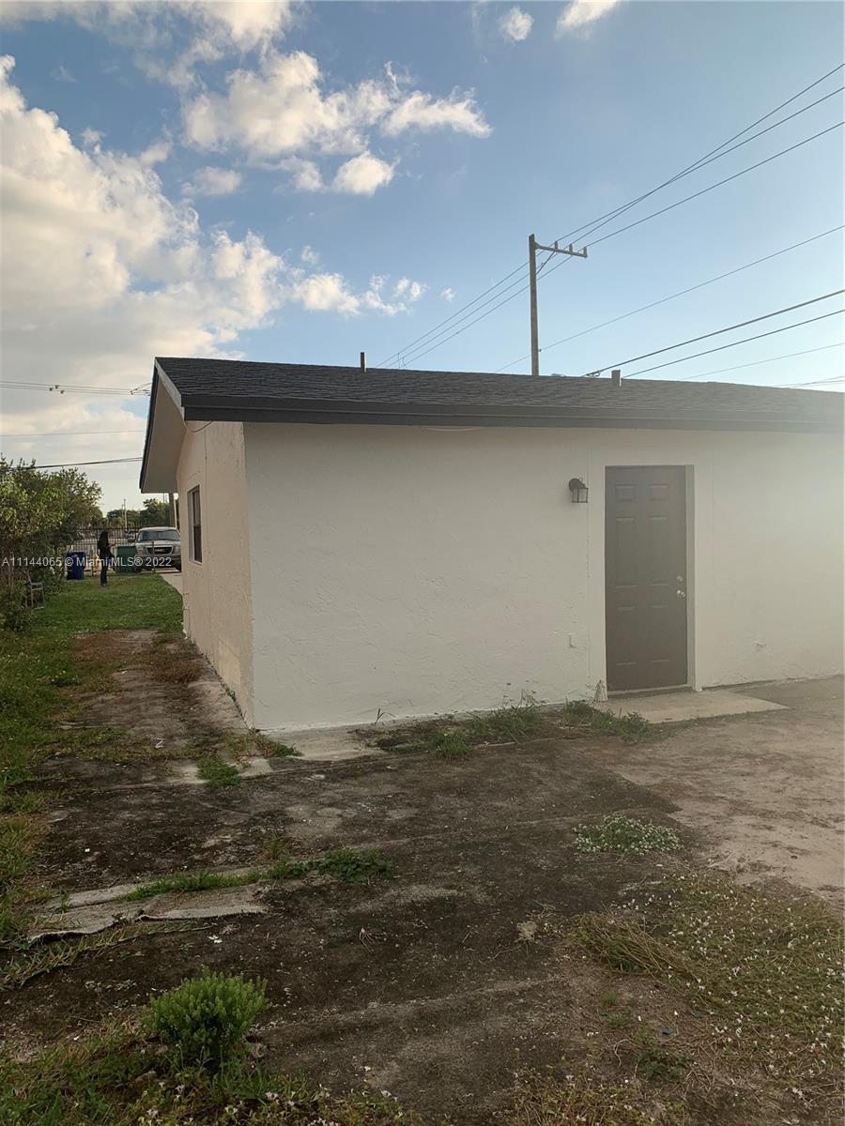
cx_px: 422
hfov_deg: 53.1
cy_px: 563
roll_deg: +0.9
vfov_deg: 67.3
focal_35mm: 26
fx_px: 846
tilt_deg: -2.4
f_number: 1.8
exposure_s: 1/2421
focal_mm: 4.25
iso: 25
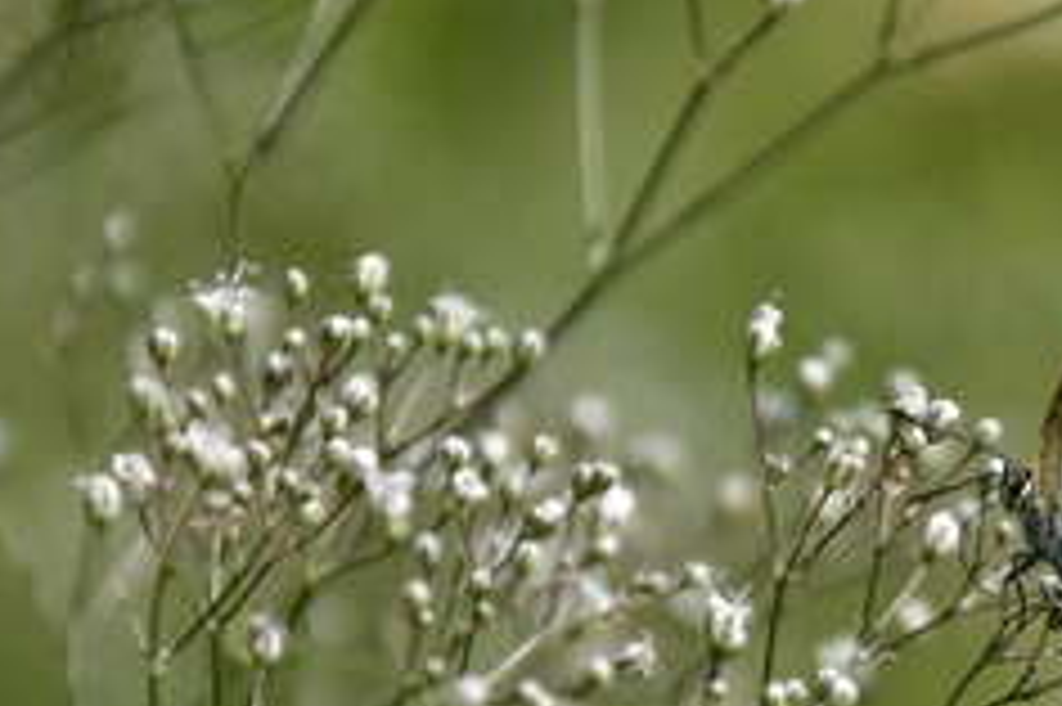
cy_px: 513
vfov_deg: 0.8
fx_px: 47991
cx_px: 1184
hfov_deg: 1.3
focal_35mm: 1628
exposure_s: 1/1000
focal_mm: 400
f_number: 6.3
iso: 200
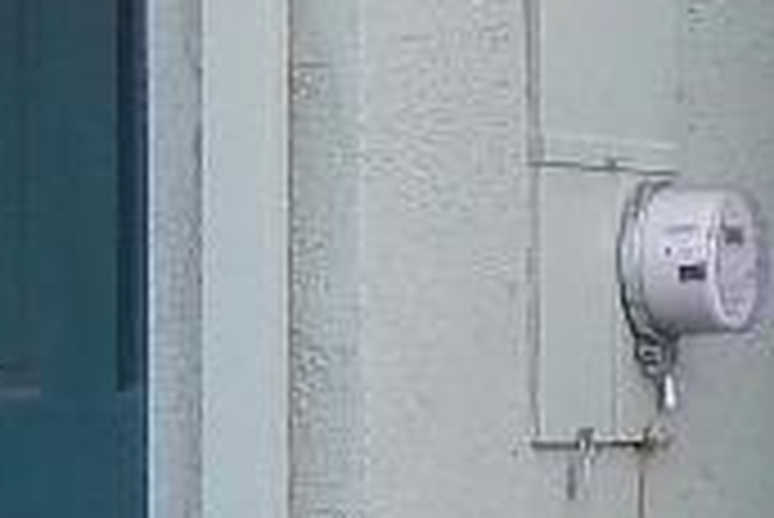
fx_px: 5358
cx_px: 1312
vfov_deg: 5.5
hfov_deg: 8.0
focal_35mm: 249
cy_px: 0
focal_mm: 4.5
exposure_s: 1/50
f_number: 3.1
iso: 125
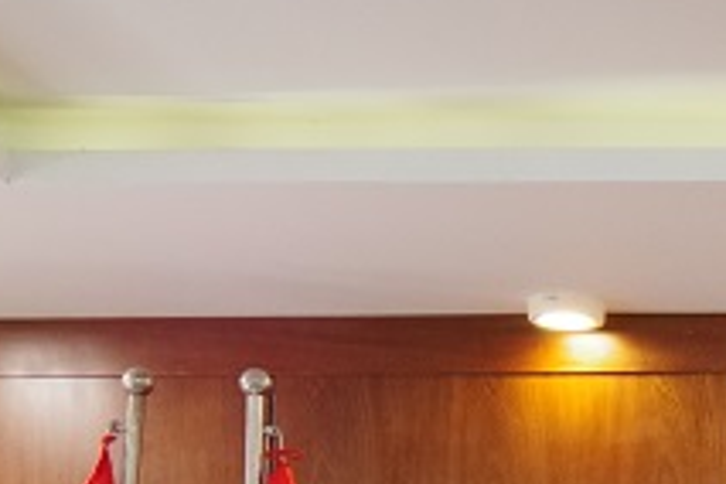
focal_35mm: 144
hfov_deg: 12.8
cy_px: 965
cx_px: 1363
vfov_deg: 9.0
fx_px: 2904
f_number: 5.6
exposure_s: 1/60
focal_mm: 21
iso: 1600
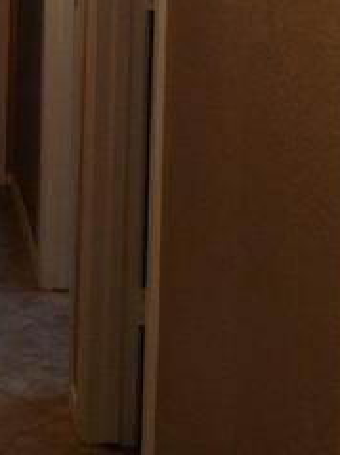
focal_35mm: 113
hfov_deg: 12.5
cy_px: -80
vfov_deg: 16.7
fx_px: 1483
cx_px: -160
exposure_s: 1/21
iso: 50
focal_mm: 4.28
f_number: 2.4
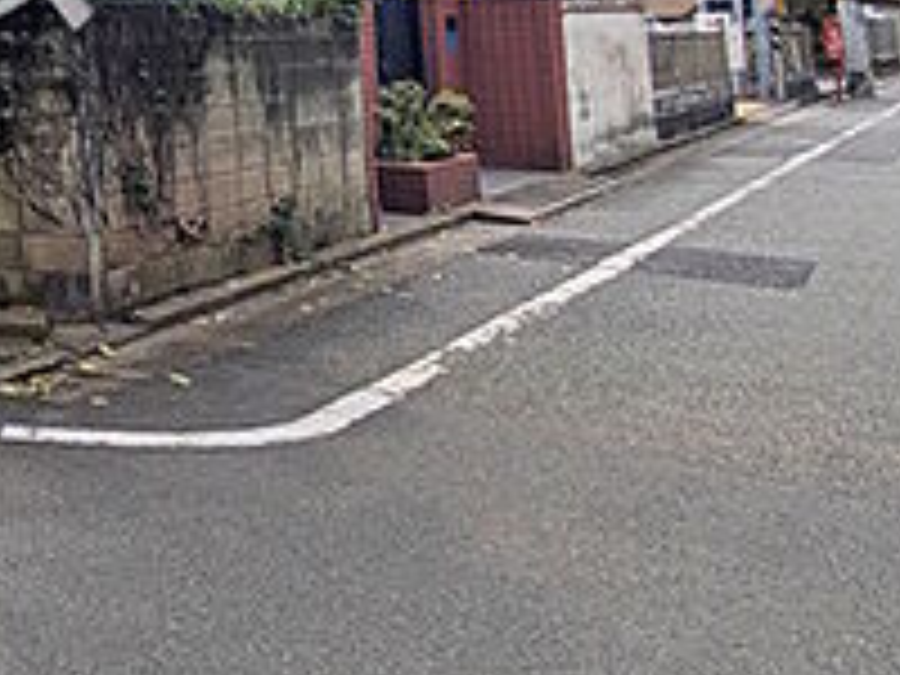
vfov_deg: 30.9
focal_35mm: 42
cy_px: -54
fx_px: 1092
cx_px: -387
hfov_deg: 30.2
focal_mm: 1.83
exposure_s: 1/3704
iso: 40
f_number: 2.2
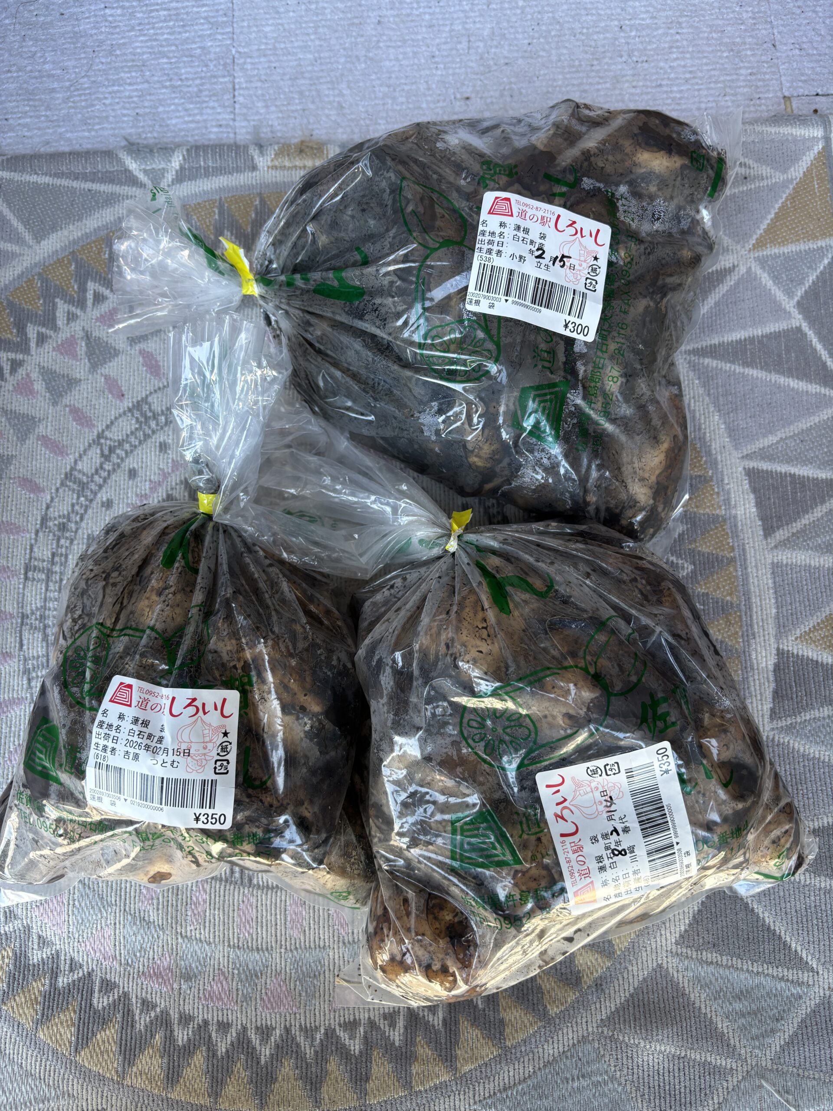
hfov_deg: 53.1
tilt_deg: -78.0
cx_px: 416
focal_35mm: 26
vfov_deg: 67.3
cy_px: 556
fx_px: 834
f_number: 1.6
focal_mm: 5.96
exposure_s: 1/121
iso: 80
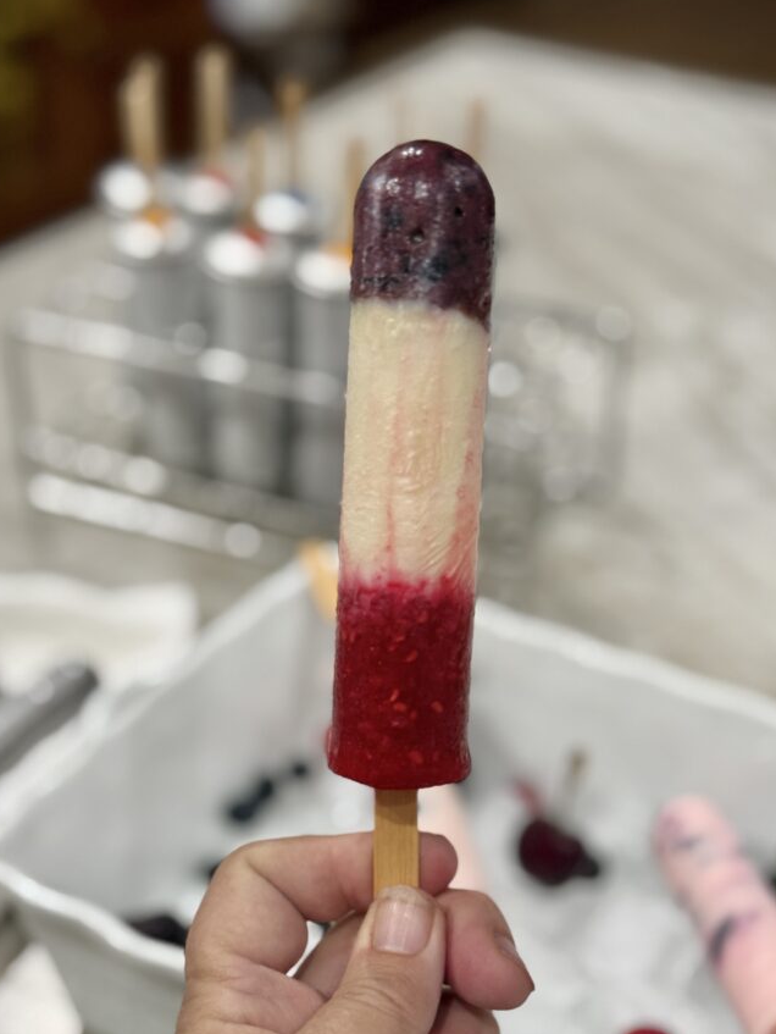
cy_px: 599
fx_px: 1732
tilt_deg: -34.3
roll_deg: -1.2
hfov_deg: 25.2
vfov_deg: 33.2
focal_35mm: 58
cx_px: 436
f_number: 1.78
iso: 250
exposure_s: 1/40
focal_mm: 6.76
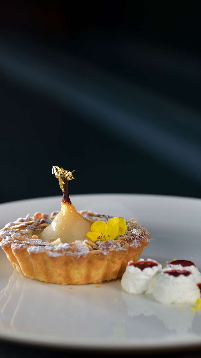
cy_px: 180
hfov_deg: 12.7
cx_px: 106
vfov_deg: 22.5
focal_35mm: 95
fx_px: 901
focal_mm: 90
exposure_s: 1/250
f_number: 7.1
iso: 200
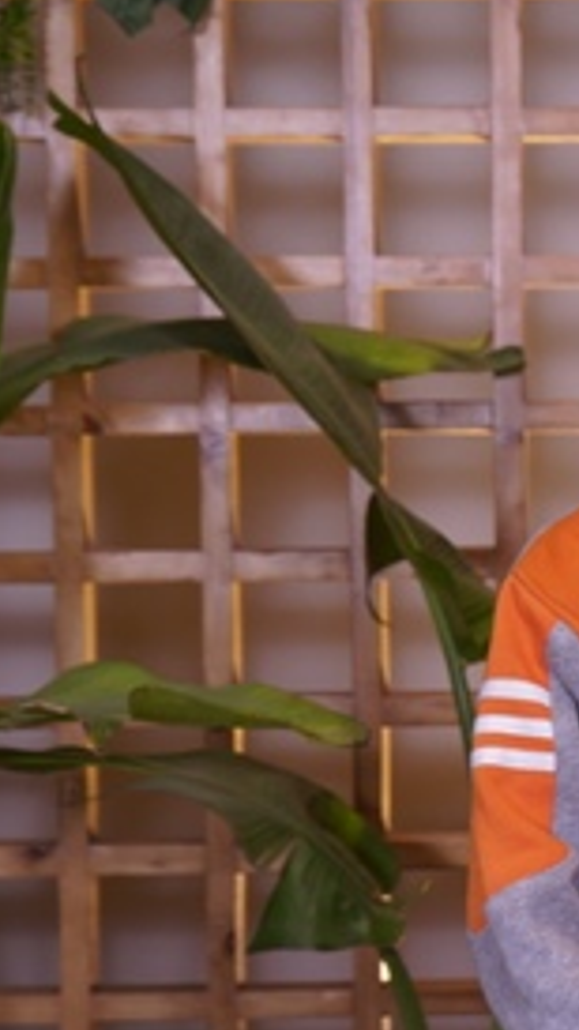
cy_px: 554
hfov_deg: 10.2
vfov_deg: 18.6
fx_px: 3141
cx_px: 827
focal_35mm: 115
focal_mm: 45
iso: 400
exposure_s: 1/125
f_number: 4.5
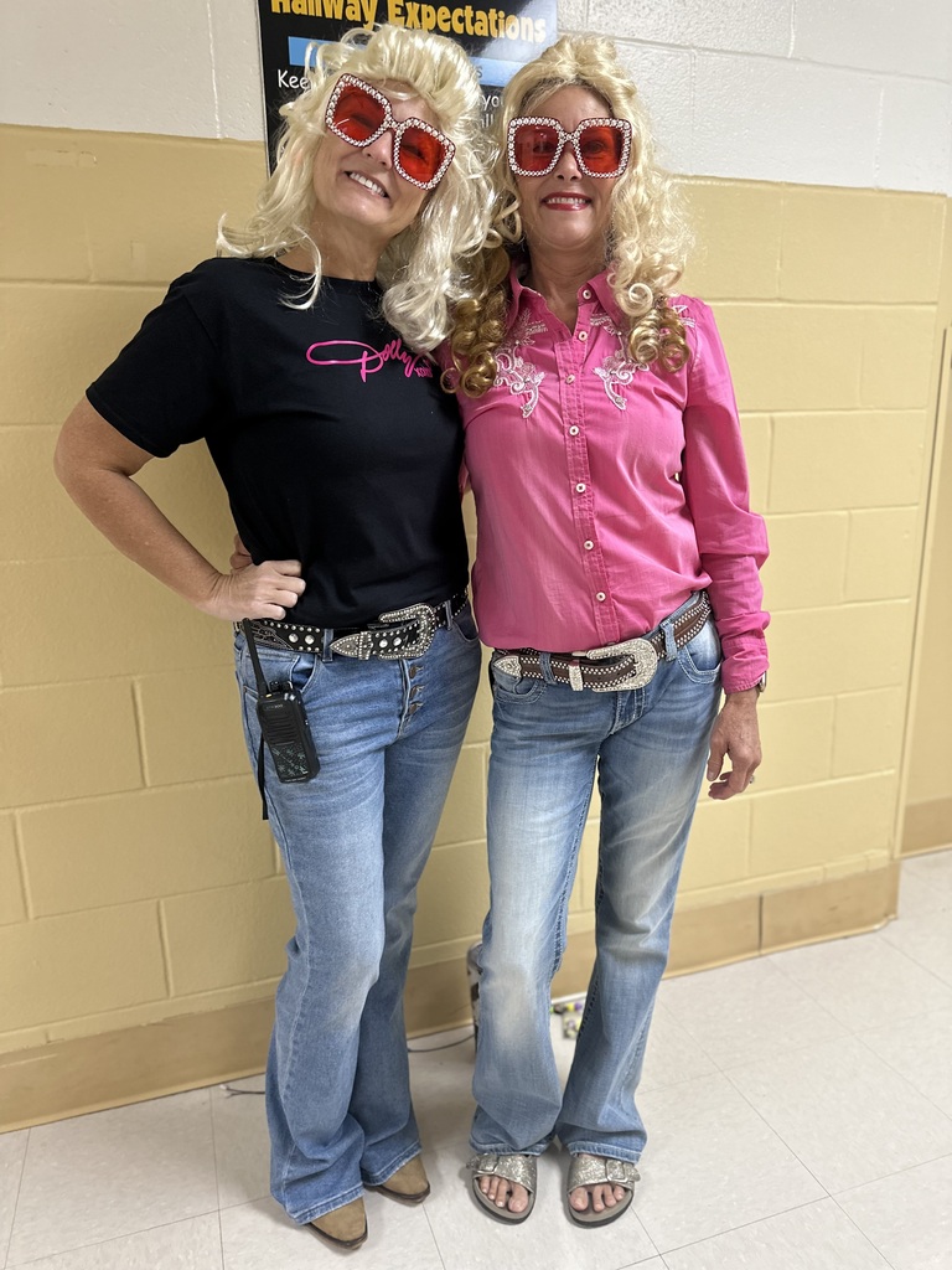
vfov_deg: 71.6
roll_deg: +0.8
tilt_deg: -14.0
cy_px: 635
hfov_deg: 56.8
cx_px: 476
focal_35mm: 24
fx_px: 880
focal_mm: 6.86
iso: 320
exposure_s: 1/60
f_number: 1.78
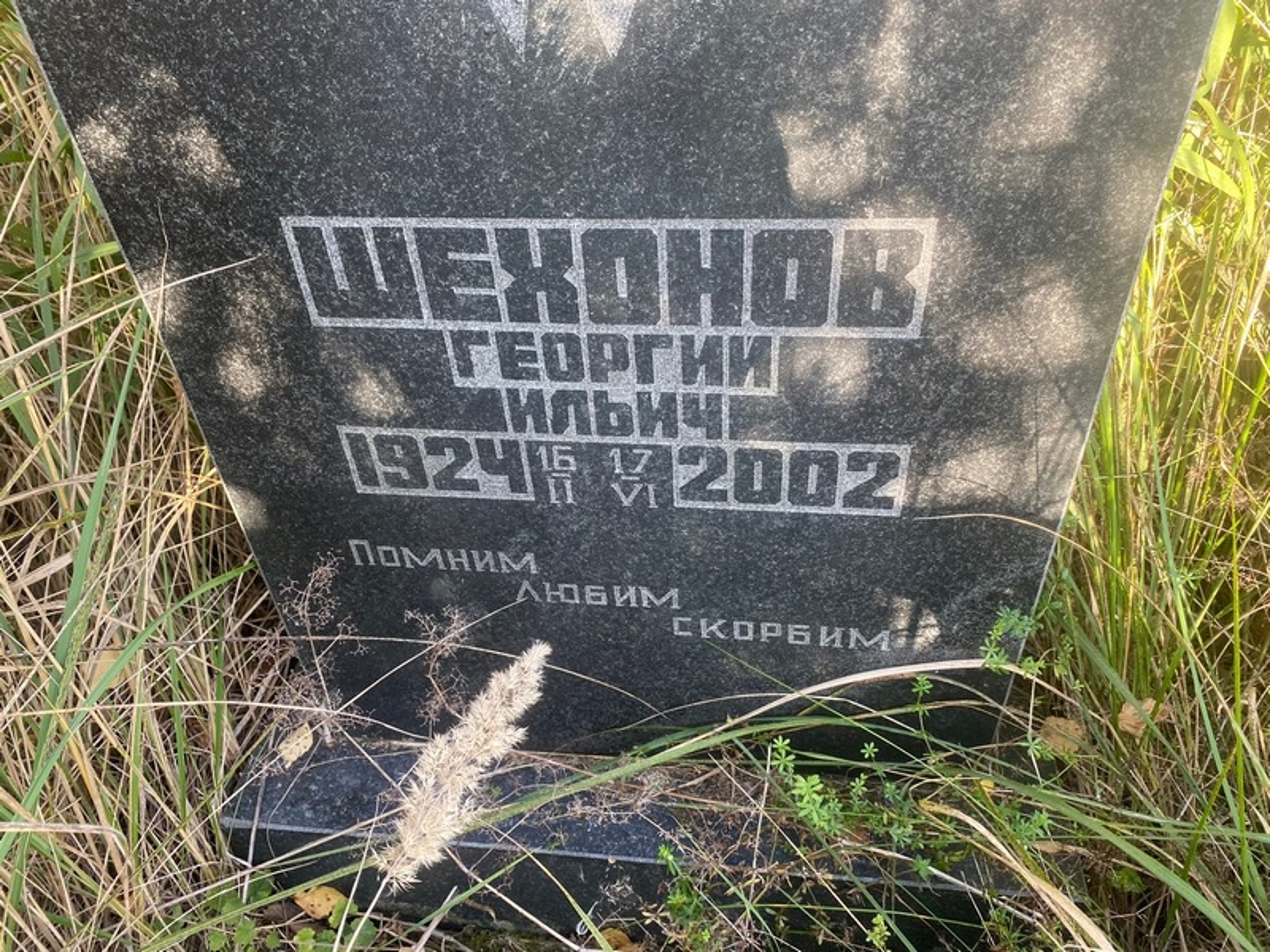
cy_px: 476
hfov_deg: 67.3
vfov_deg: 53.1
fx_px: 954
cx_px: 635
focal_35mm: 26
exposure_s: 1/122
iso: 50
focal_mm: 4.25
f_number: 1.8
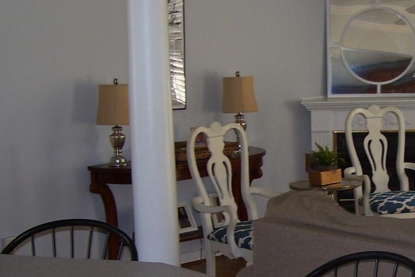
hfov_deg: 23.0
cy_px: 220
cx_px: 379
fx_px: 991
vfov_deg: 15.8
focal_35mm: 86
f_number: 2.7
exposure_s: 1/60
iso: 80
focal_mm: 6
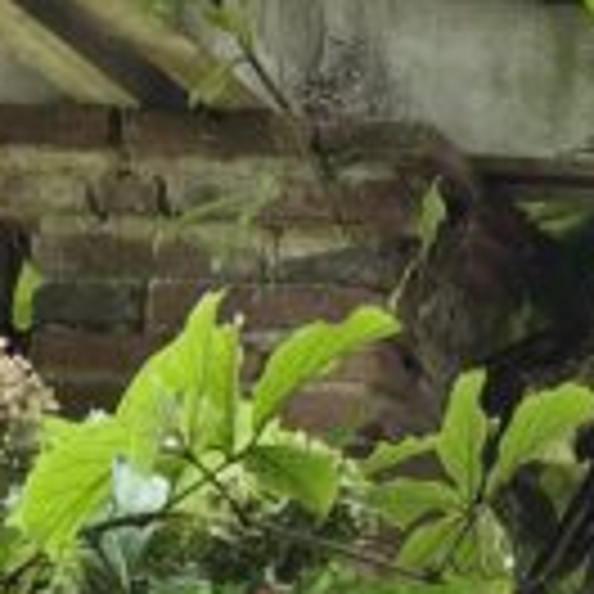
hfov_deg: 9.5
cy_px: 1004
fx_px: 3067
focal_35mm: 158
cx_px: 1552
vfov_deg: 10.5
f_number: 1.8
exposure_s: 1/180
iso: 80
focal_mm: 5.4
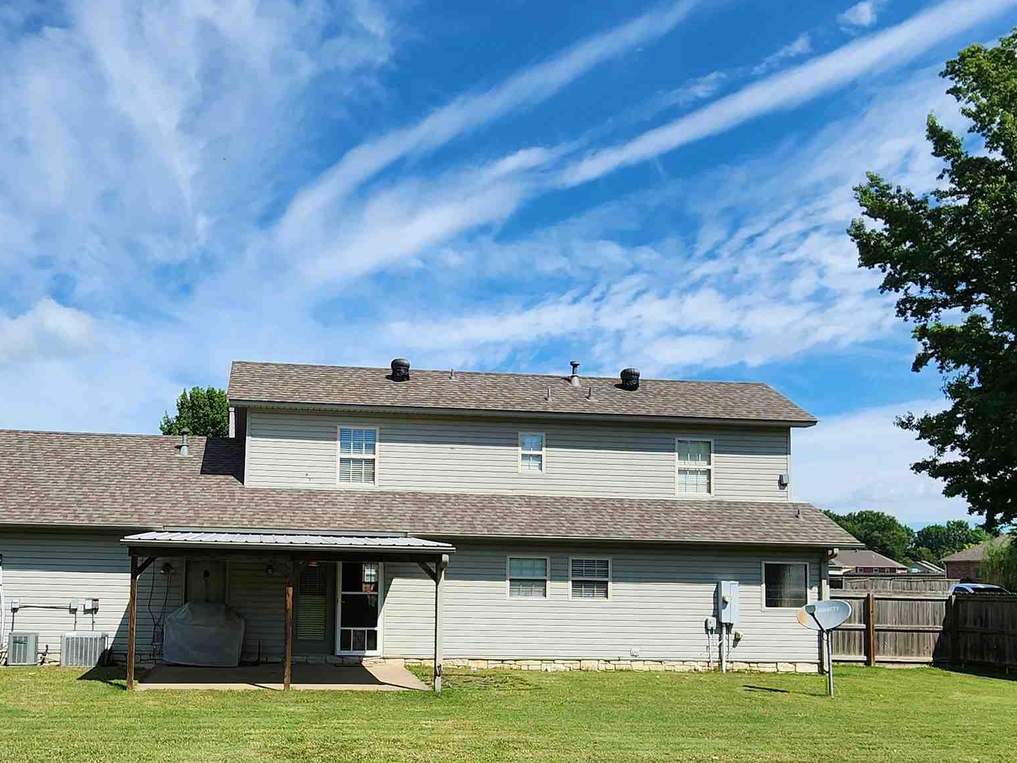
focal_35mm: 26
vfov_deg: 52.0
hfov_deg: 65.5
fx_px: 764
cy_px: 513
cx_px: 337
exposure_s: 1/2558
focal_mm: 2.2
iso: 50
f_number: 2.2
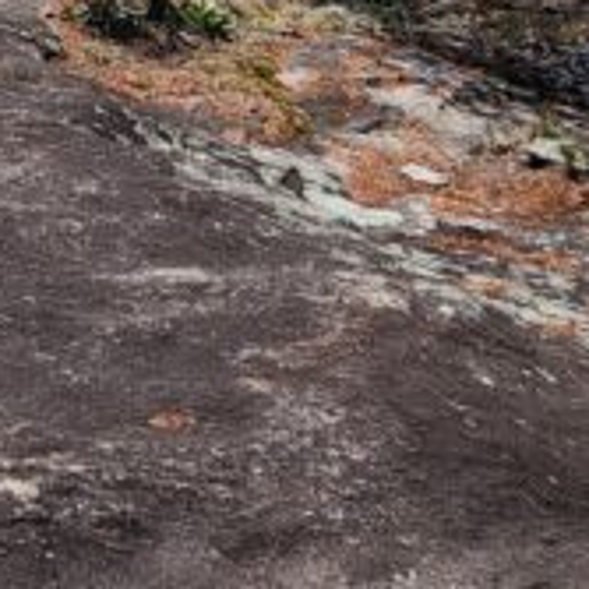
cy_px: -342
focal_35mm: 125
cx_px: -360
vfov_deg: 13.1
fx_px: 2406
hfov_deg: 13.0
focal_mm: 5.4
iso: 20
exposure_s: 1/1983
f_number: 1.8
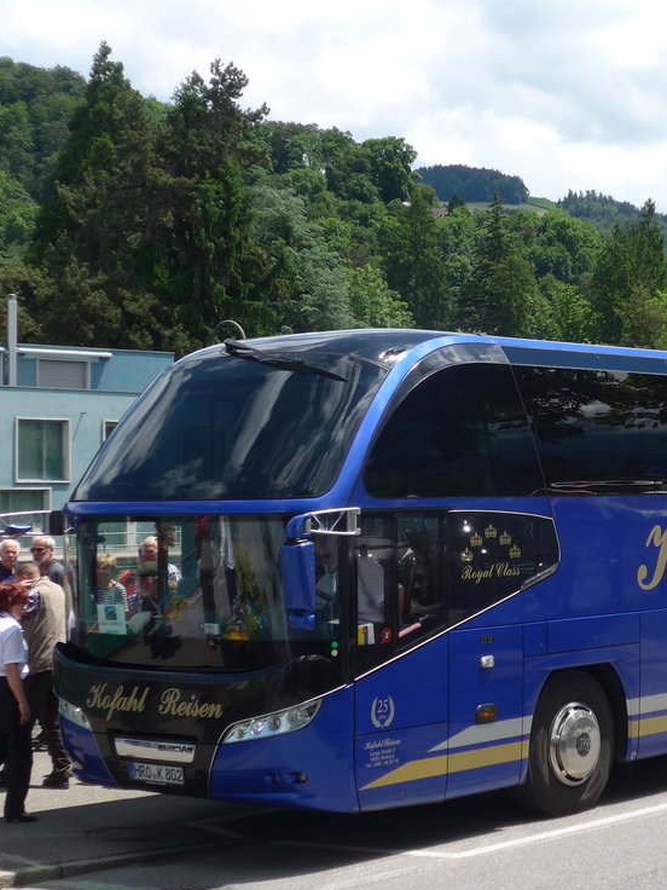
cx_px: 552
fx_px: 1927
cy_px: 443
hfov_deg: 19.4
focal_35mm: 75
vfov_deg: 26.0
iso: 80
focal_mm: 9.5
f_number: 3
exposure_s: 1/1300
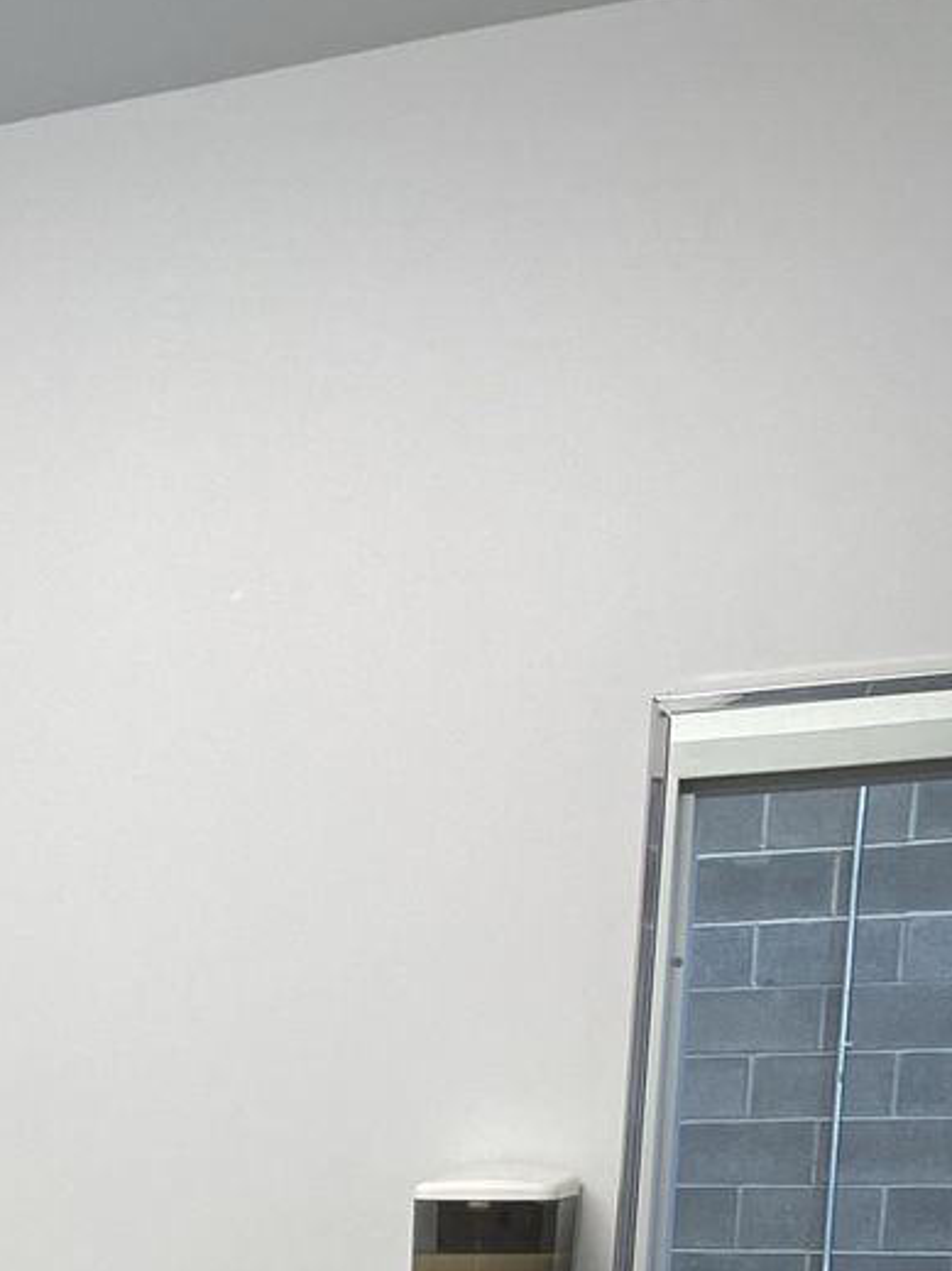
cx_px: -436
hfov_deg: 17.4
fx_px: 2825
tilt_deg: -9.4
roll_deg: -0.2
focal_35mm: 77
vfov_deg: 22.0
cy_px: 1785
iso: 100
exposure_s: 1/120
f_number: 1.6
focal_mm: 4.2
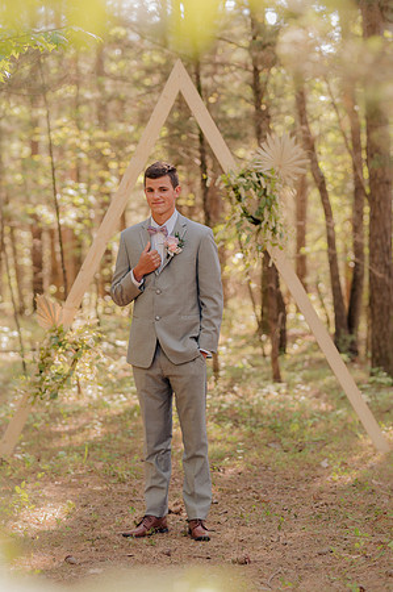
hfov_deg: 16.0
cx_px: 196
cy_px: 296
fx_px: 1395
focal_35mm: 85
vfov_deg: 23.9
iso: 560
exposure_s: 1/800
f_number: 2.2
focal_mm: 85
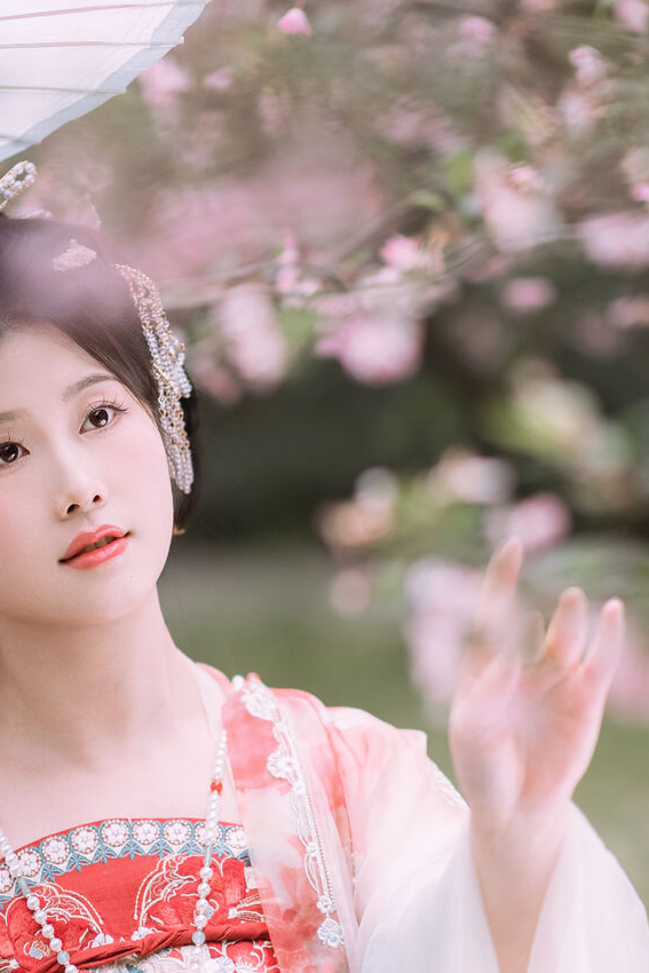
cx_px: 197
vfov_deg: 11.4
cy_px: 514
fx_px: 4865
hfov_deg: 7.6
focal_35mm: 180
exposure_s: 1/400
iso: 100
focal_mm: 85
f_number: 1.6
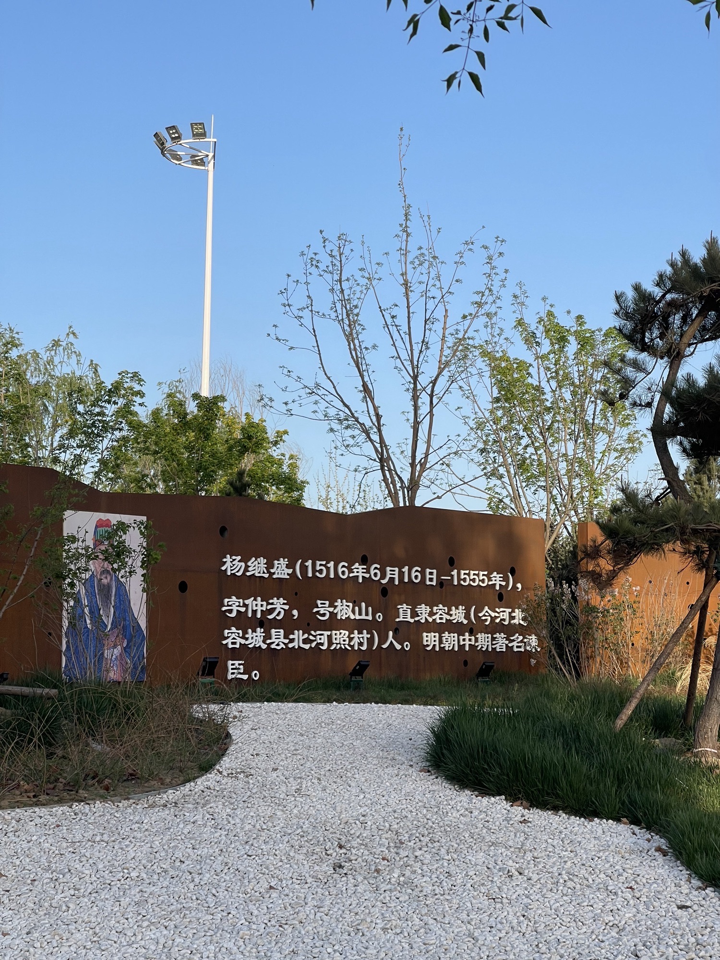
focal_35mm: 64
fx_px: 1775
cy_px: 480
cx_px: 360
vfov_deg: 30.3
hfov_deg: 22.9
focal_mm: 7.5
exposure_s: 1/637
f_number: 2.2
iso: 20
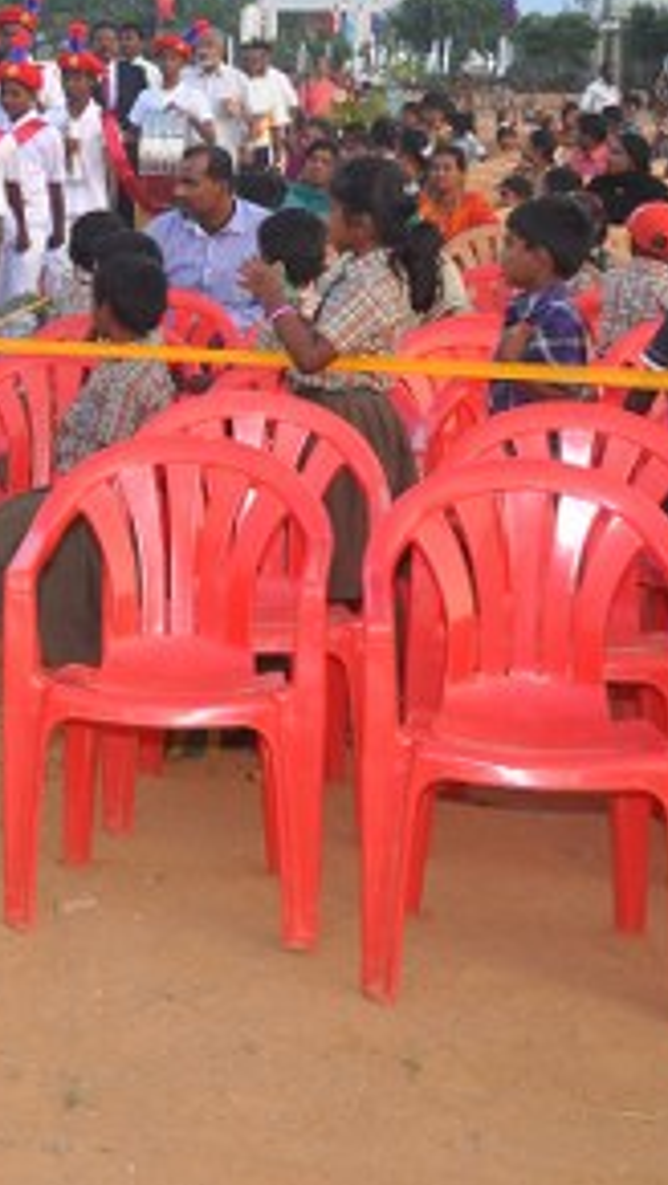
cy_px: 324
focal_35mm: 76
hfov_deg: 15.0
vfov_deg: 27.5
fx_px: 2390
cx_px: -257
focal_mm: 22
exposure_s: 1/125
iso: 250
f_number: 5.6
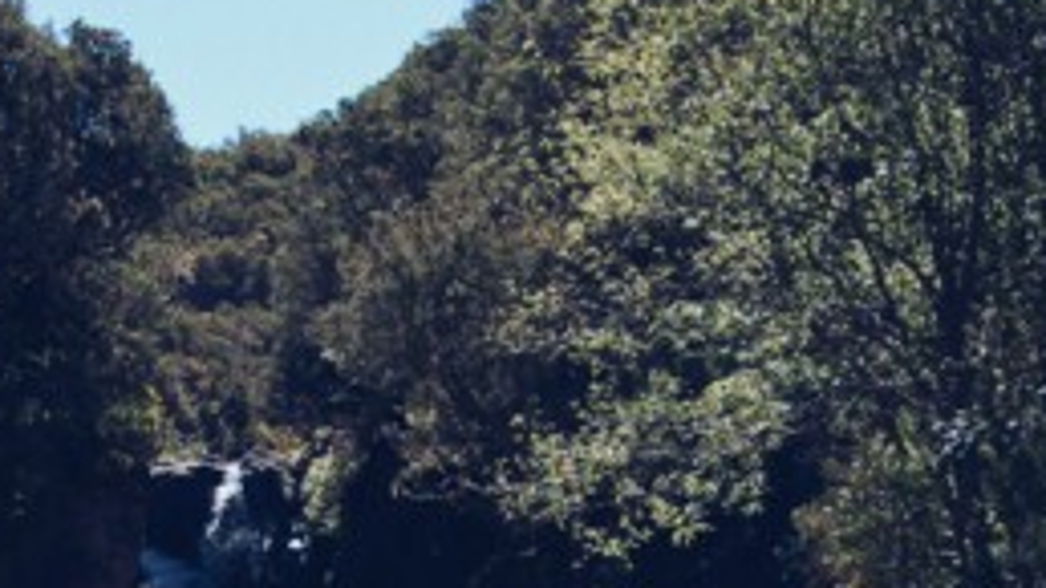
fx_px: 4853
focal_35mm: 175
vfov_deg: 6.9
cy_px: 620
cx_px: 197
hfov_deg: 12.2
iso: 200
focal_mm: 40
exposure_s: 1/320
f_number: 9
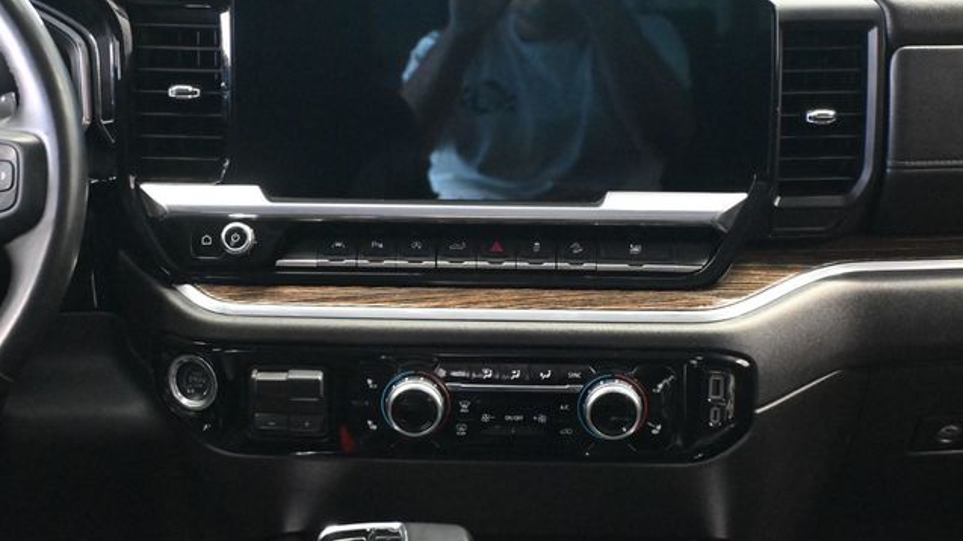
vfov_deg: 19.5
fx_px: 1571
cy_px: 233
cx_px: 481
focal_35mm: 62
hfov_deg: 34.1
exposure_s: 1/30
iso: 12800
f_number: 5.6
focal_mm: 39
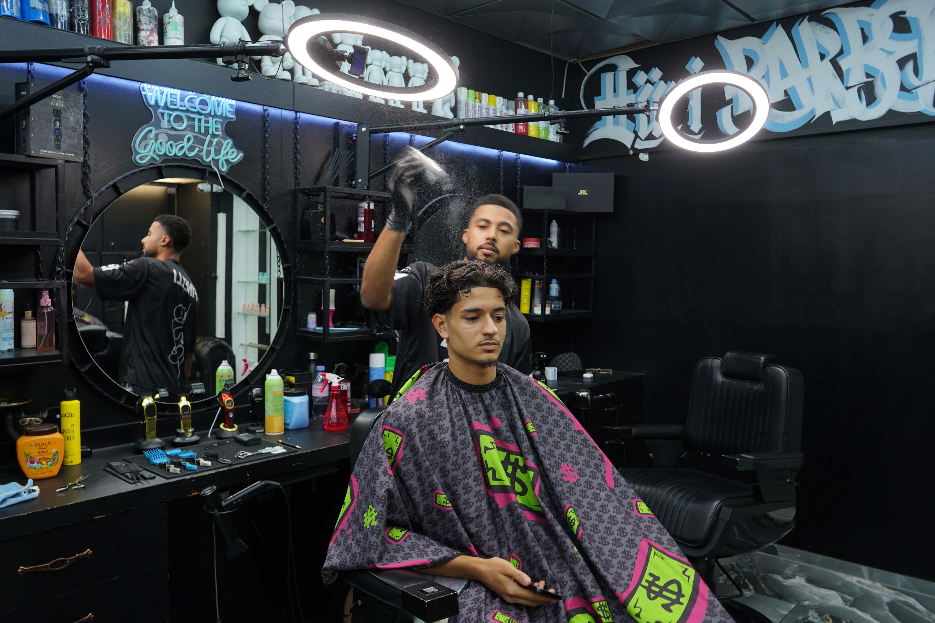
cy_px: 312
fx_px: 727
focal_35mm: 28
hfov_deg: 65.5
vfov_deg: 46.4
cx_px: 468
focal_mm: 28
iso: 160
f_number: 5.6
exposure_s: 1/15
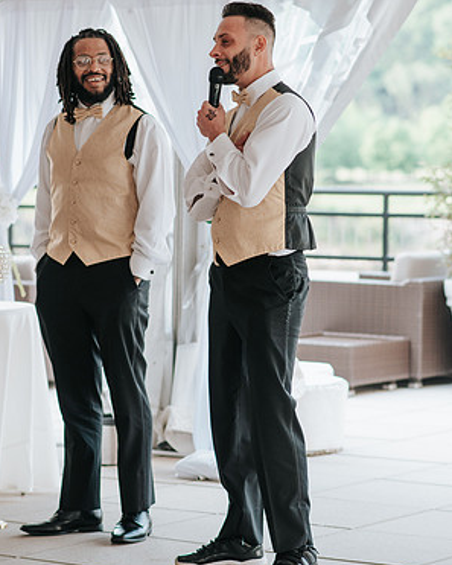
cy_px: 244
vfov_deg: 13.3
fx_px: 2424
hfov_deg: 10.7
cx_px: 225
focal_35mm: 145
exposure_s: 1/250
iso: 400
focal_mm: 85
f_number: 2.8
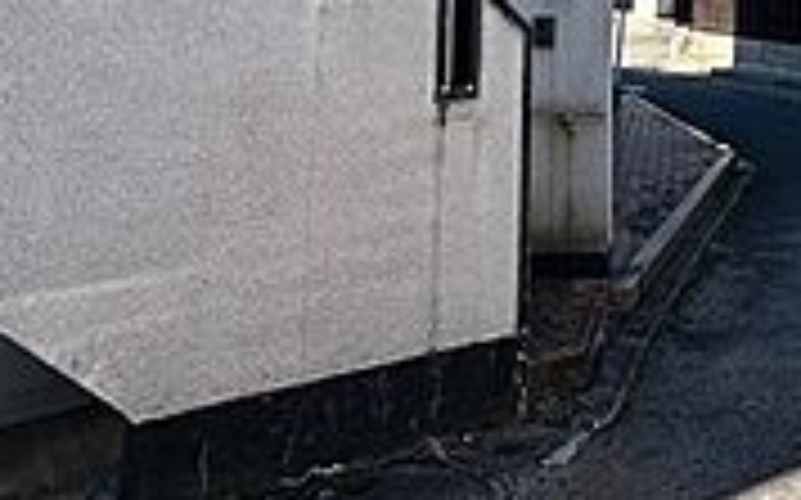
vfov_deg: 22.1
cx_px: 680
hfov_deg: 38.3
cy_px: -216
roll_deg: +1.0
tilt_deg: +8.1
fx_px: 1091
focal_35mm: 50
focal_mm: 2.22
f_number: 2.2
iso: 40
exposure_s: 1/972
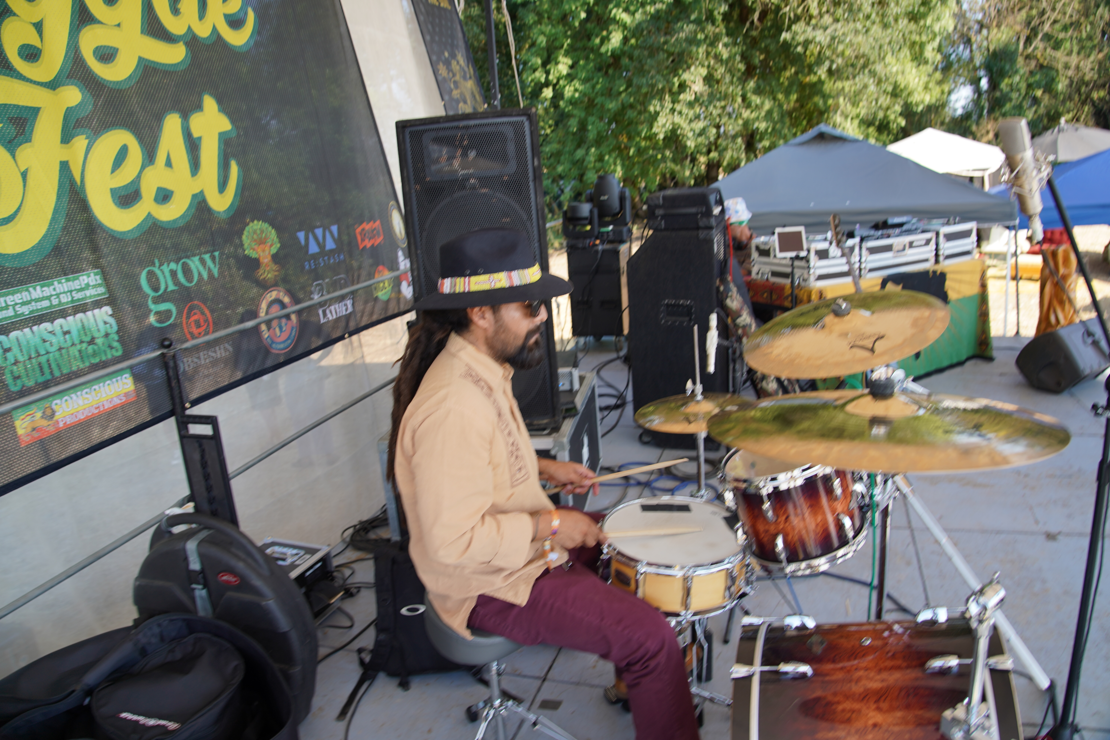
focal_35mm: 24
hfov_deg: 73.7
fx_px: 740
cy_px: 370
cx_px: 555
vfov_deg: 53.1
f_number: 4.5
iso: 100
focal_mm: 24
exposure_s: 1/125
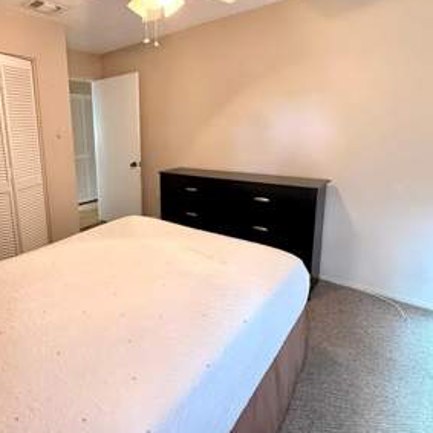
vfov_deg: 71.7
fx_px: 297
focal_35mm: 21
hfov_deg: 69.9
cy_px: 182
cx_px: 141
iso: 500
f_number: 2.2
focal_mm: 2.22
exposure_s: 1/60
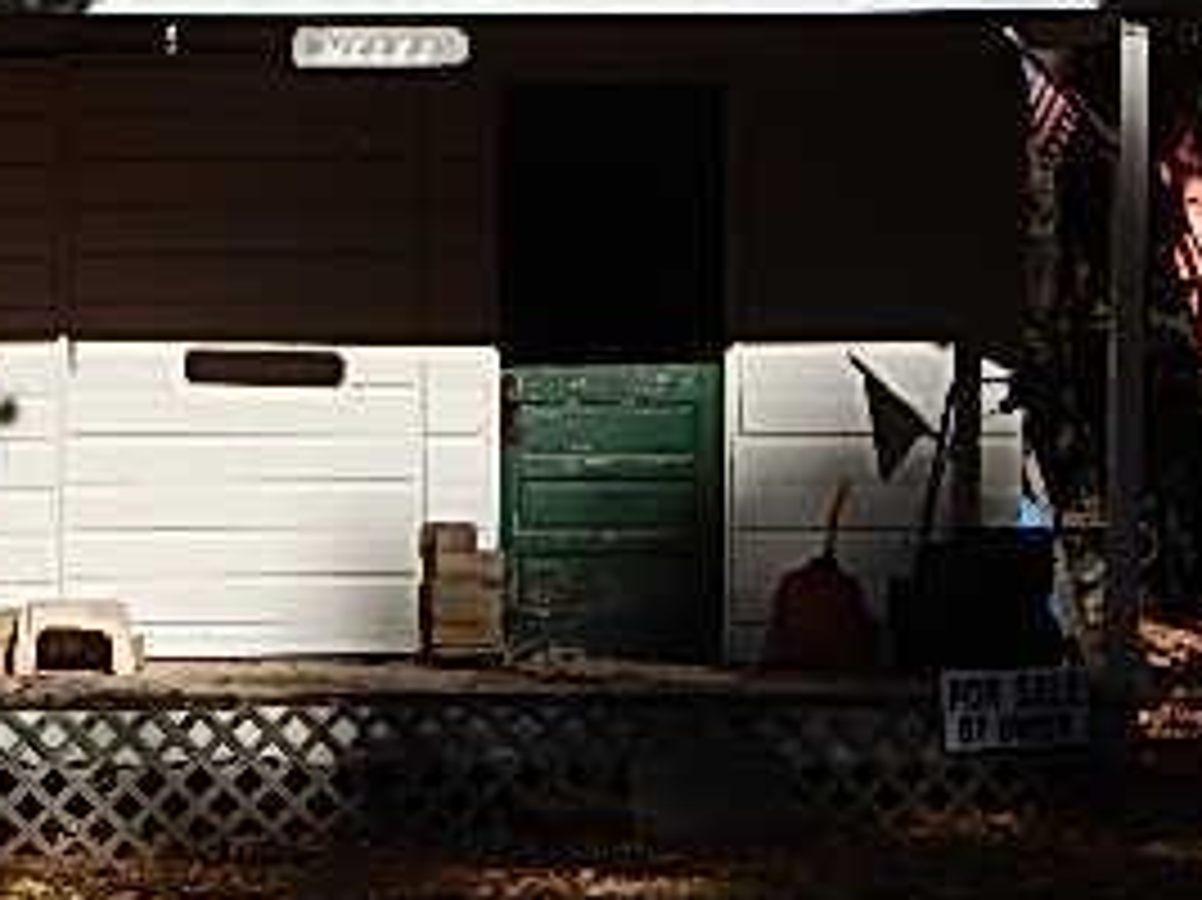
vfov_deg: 7.2
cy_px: 306
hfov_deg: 9.6
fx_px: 7150
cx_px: 81
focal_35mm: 206
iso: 125
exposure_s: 1/1500
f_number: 4.3
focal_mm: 15.3
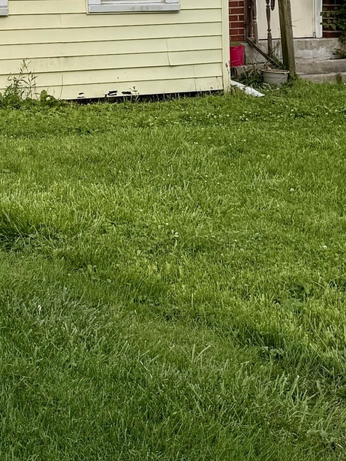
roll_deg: -0.3
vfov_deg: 20.6
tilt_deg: +0.0
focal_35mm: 90
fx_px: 1199
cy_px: -64
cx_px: -79
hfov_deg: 15.8
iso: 80
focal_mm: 6.76
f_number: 1.78
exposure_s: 1/722
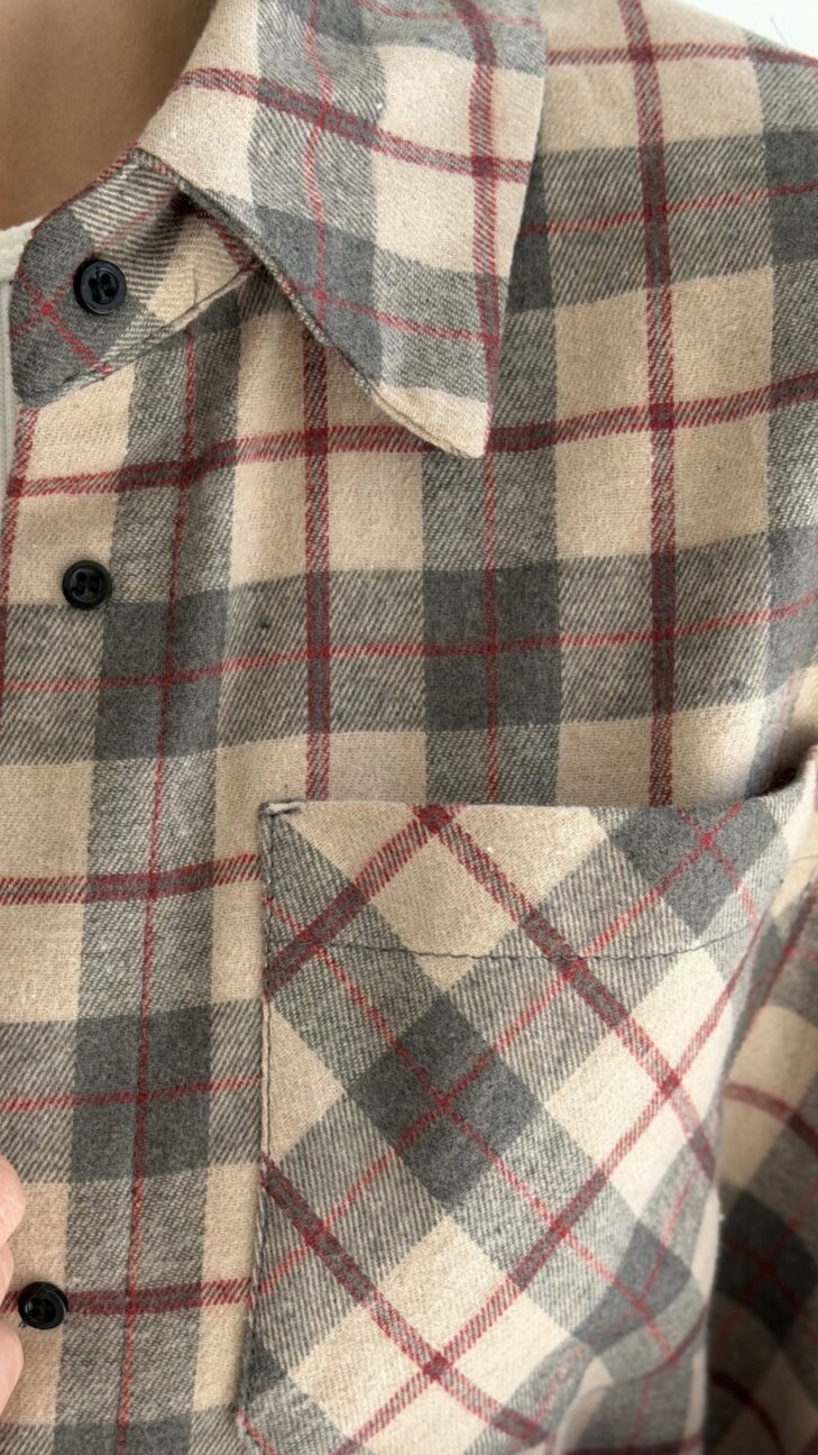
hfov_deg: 19.3
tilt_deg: -21.2
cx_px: 251
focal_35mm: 62
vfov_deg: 33.8
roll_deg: +0.0
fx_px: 2391
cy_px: 829
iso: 64
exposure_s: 1/846
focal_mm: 6.76
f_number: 1.78
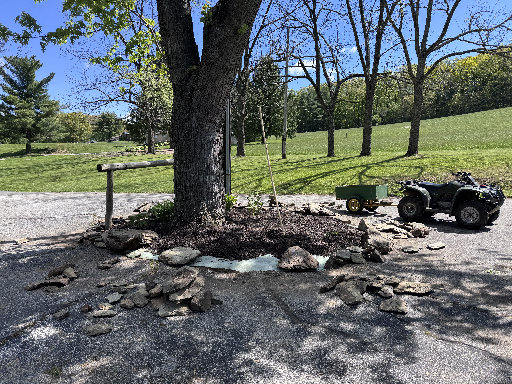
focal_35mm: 24
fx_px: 355
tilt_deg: -3.4
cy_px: 192
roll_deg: -0.4
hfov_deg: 71.6
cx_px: 256
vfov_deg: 56.8
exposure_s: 1/2041
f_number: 1.78
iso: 80
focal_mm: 6.76
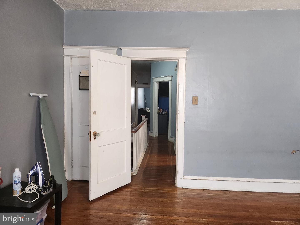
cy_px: 112
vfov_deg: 56.8
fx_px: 208
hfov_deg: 71.6
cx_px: 150
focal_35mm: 24
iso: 640
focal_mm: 5
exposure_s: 1/120
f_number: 1.8
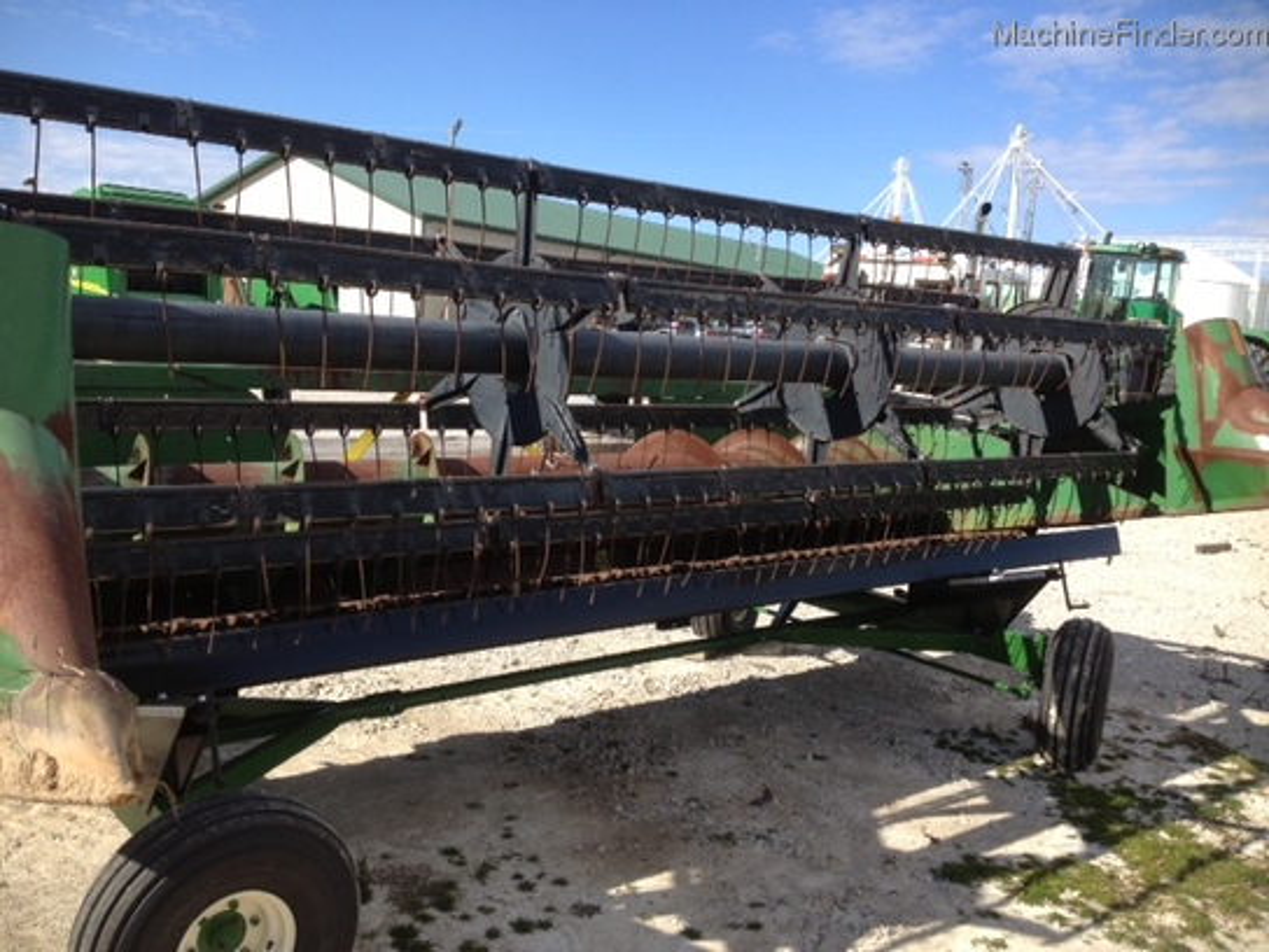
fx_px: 1283
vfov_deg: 40.7
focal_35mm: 35
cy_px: 476
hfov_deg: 52.6
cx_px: 634
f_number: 2.4
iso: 50
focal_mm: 4.28
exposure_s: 1/1126
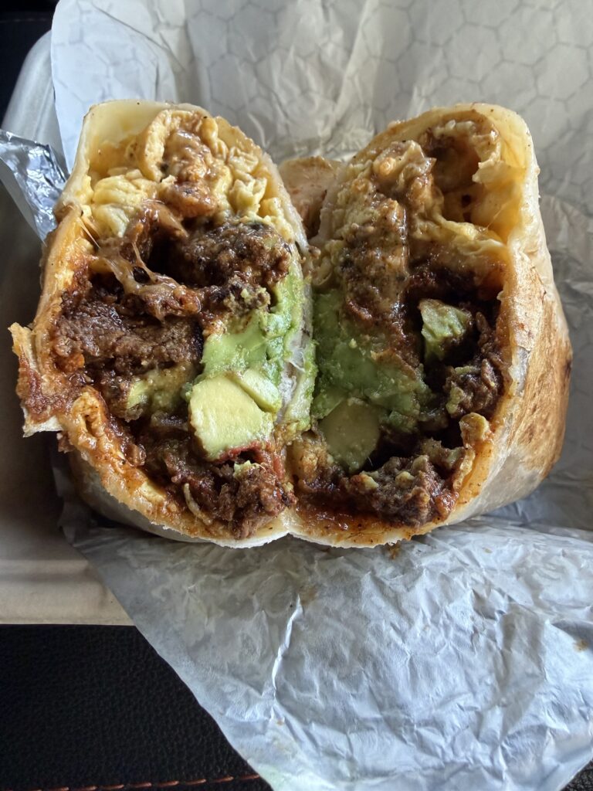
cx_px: 296
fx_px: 548
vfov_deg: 71.6
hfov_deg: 56.8
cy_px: 396
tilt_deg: -56.0
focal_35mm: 24
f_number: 2.2
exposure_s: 1/110
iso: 320
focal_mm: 2.22
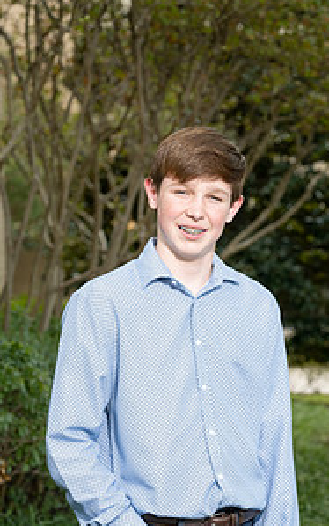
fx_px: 2137
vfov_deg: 14.0
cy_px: 385
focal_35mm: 149
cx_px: 165
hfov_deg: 8.8
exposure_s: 1/250
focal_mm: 97
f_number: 6.3
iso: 400
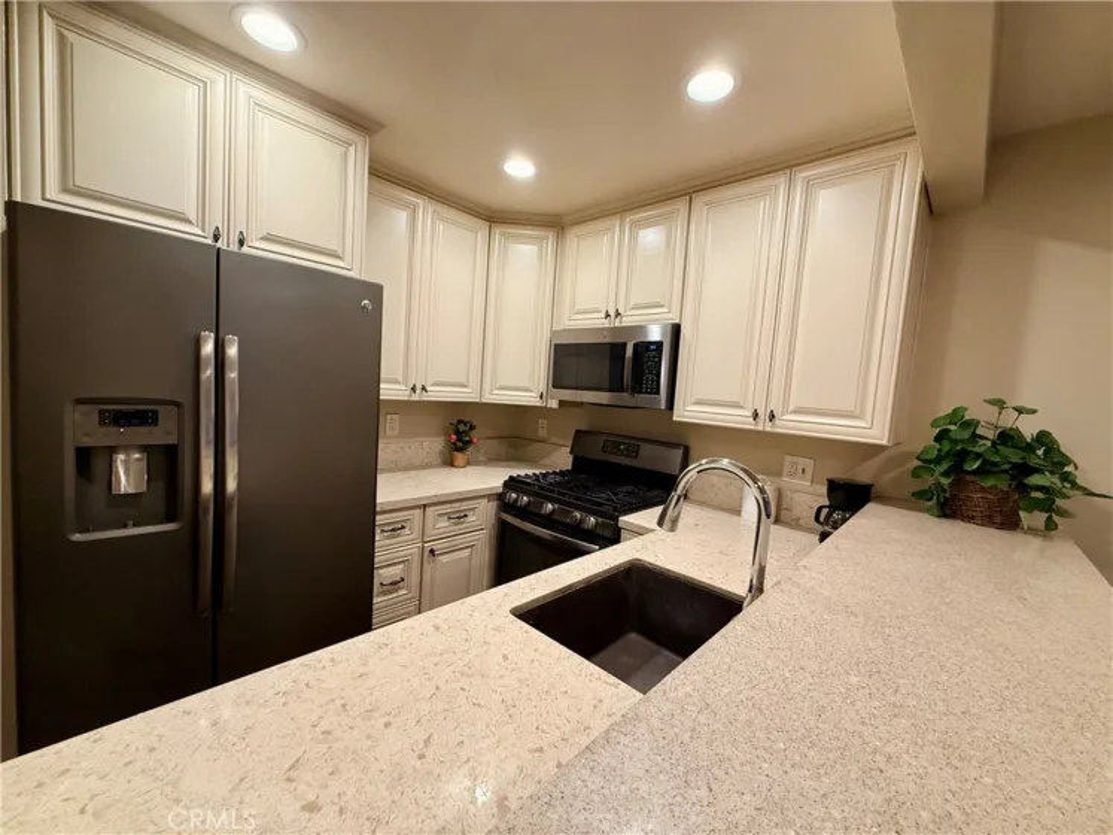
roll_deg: -3.7
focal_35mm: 14
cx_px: 556
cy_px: 418
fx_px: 450
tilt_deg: -3.6
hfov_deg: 102.1
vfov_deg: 85.7
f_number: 2.2
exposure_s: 1/120
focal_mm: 2.22
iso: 320
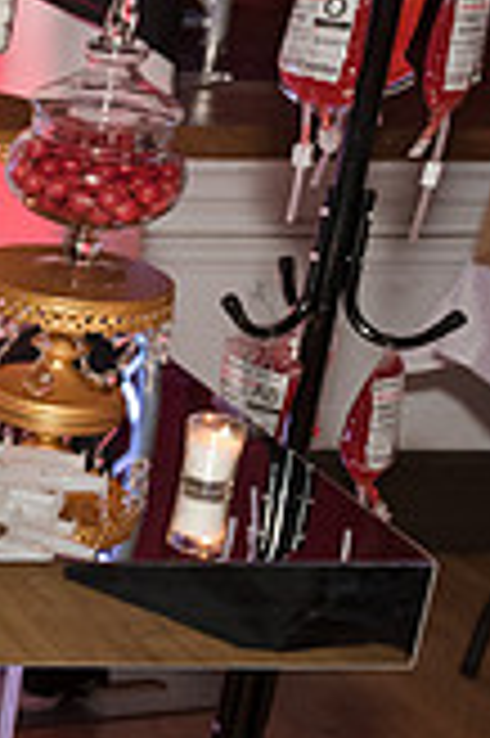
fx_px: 1759
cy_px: 358
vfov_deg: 23.7
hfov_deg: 12.9
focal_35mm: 86
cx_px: -616
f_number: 3.5
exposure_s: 1/250
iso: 2000
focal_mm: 24
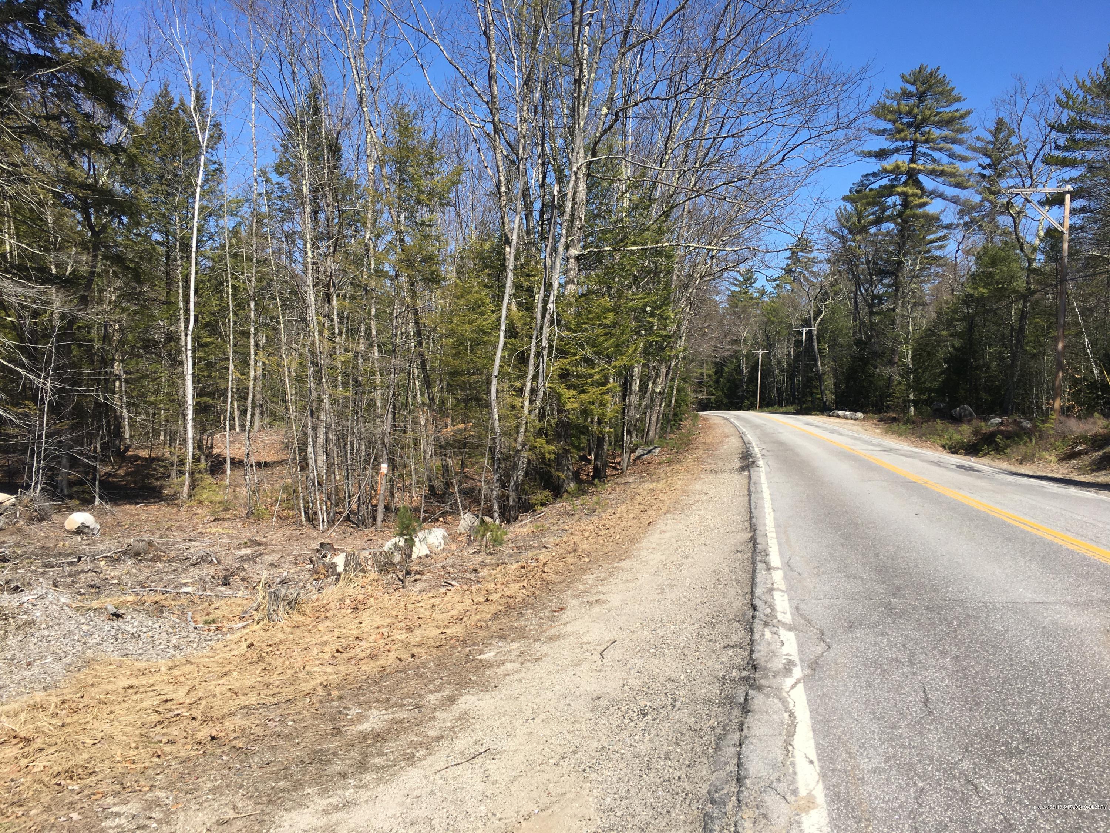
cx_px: 555
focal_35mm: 29
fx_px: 930
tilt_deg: -1.1
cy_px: 416
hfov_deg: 61.7
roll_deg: +0.3
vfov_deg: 48.2
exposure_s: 1/1304
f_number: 2.2
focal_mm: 4.15
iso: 25
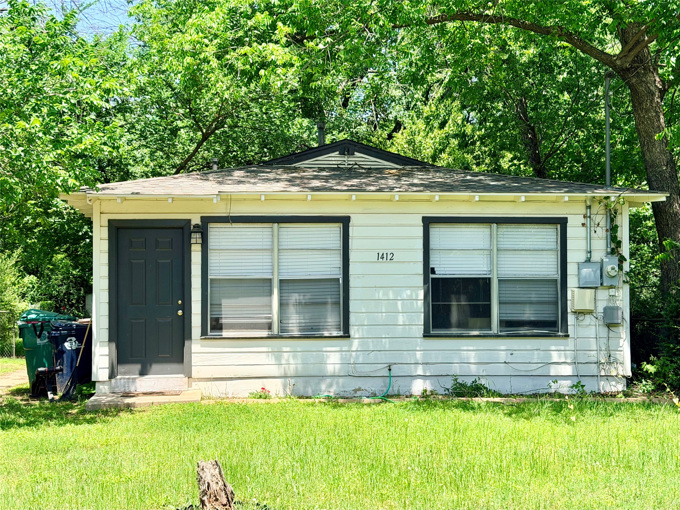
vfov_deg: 30.3
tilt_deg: +1.1
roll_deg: +1.2
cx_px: 340
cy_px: 255
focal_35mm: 48
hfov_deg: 39.7
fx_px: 943
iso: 64
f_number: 1.78
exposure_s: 1/1838
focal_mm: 6.76
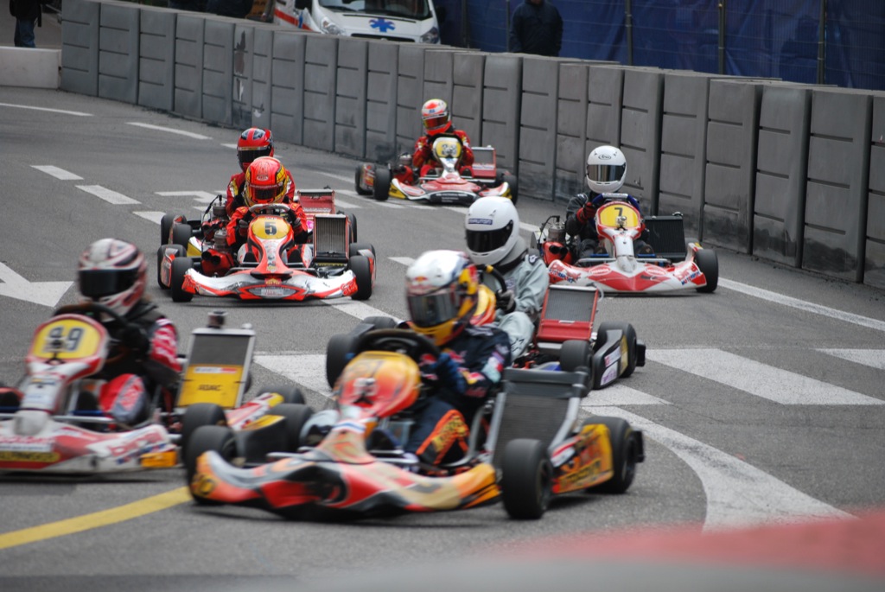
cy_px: 296
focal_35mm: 174
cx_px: 442
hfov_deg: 11.8
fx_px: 4282
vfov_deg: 7.9
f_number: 4.8
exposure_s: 1/250
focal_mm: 116
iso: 200
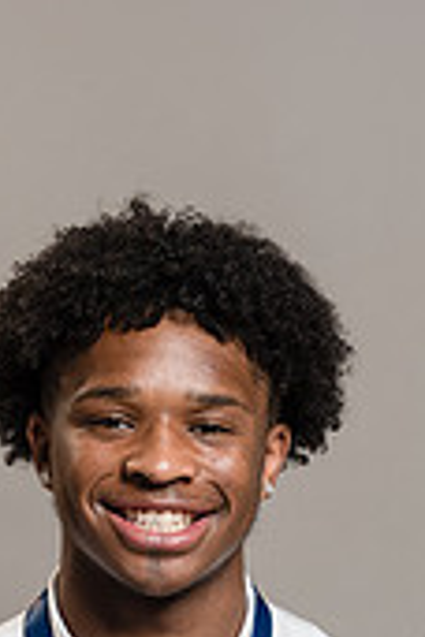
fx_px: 2231
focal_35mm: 126
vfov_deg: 15.7
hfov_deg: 10.9
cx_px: 153
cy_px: 764
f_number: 4.5
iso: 125
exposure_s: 1/200
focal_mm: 48
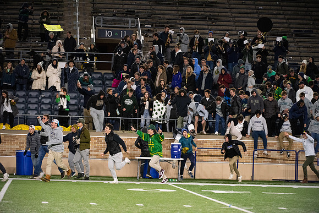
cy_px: 106
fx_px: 1773
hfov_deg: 10.3
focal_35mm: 200
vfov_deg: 6.9
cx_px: 160
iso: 5600
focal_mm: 200
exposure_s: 1/500
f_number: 4
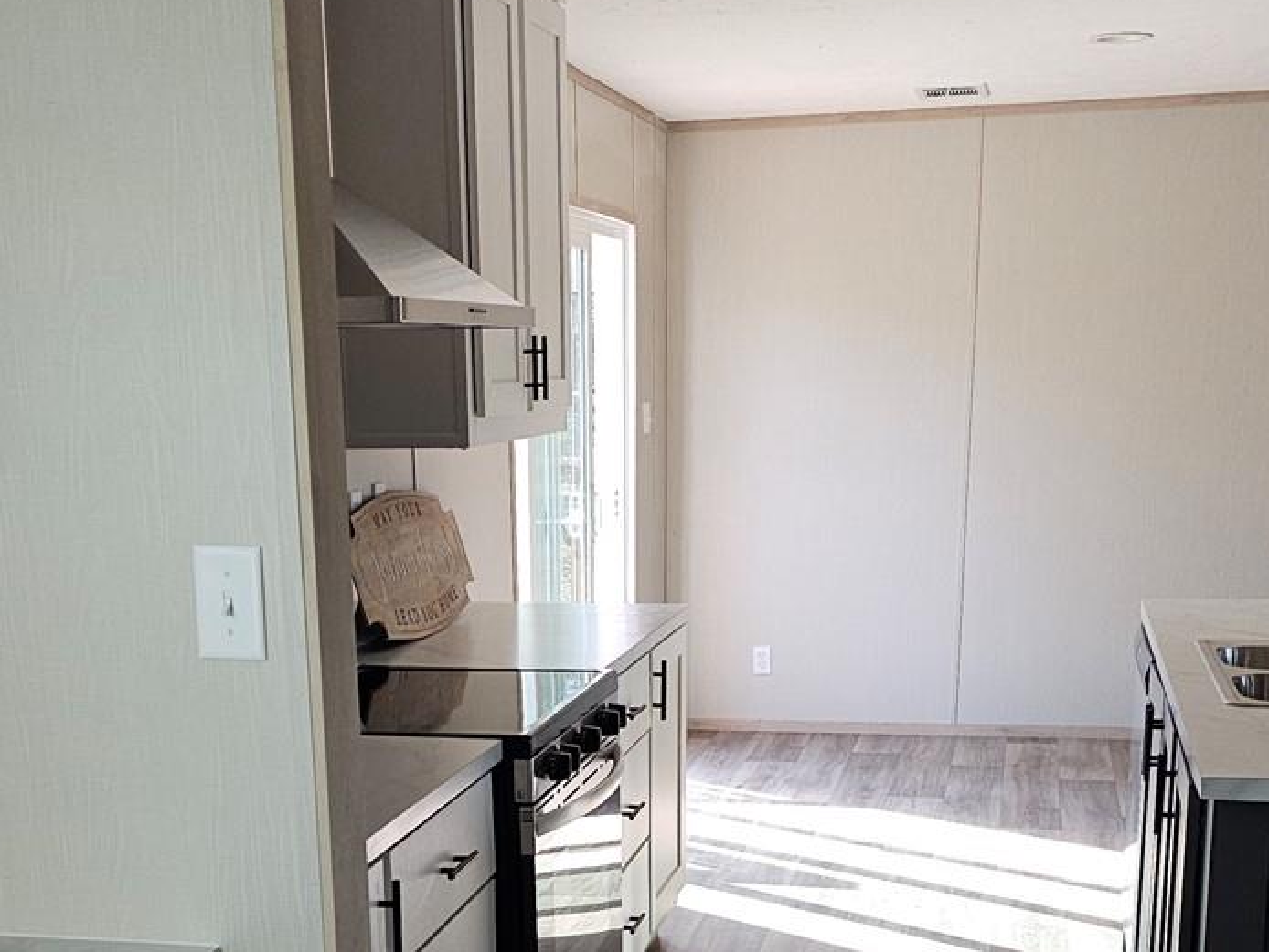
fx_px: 1944
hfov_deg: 36.1
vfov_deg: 26.4
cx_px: 527
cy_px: 894
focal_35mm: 53
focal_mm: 6.3
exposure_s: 1/207
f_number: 1.7
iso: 100
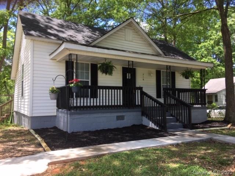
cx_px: 118
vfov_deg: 48.2
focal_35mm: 29
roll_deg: +0.8
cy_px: 88
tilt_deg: +3.3
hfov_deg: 61.7
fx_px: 197
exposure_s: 1/301
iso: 25
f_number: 2.2
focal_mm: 4.15
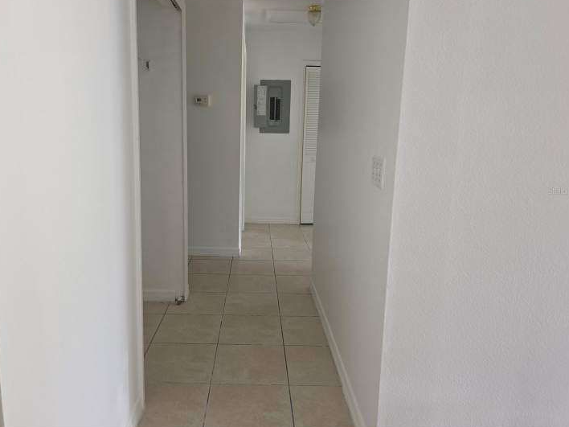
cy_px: 191
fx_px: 427
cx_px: 264
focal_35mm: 26
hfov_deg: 67.2
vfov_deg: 53.0
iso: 32
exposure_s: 1/60
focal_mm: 6.3
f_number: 1.7
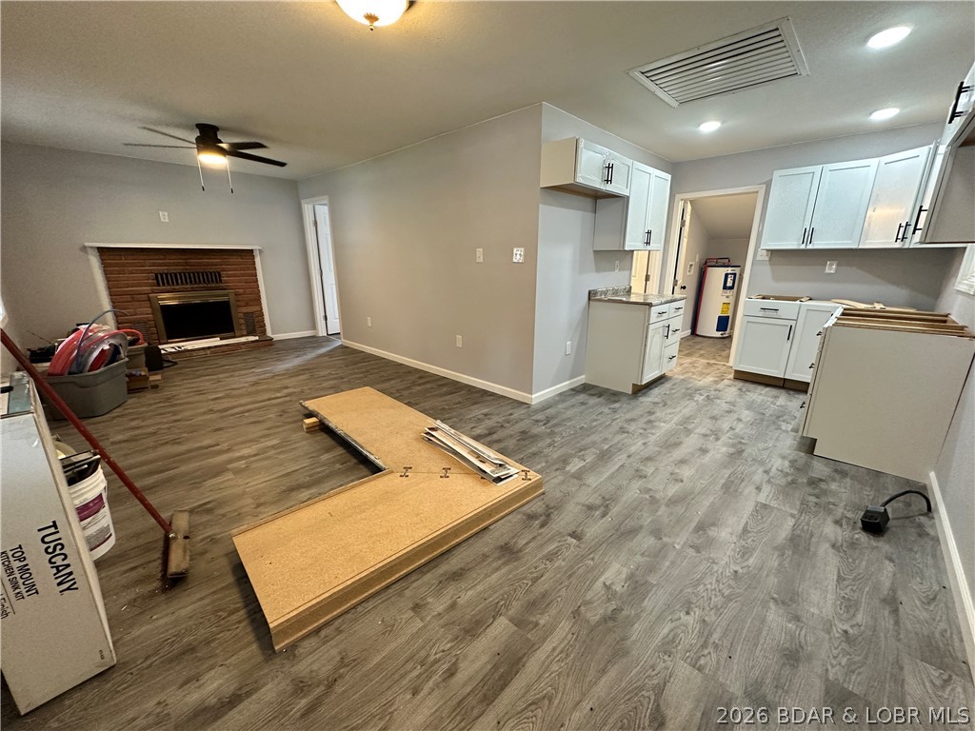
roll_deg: +0.2
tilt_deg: -14.9
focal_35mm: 14
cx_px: 488
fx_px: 394
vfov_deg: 85.7
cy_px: 366
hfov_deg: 102.1
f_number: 2.2
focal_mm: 2.22
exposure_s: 1/60
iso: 320
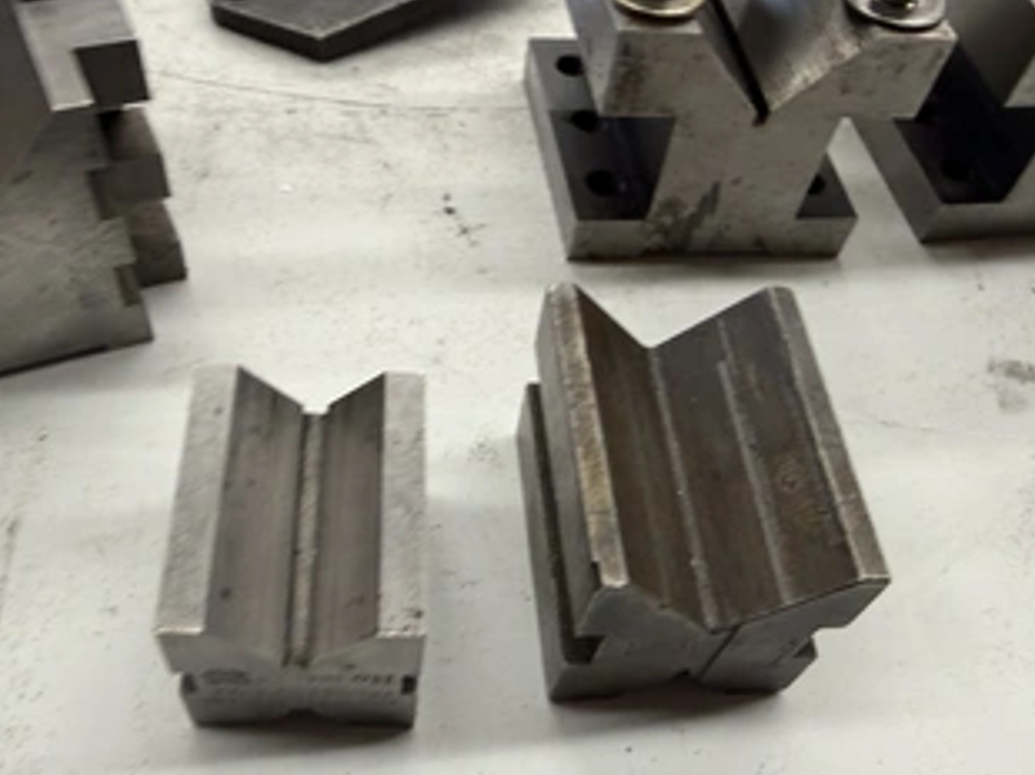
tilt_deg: -56.5
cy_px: 498
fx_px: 926
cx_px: 564
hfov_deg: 58.3
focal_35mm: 31
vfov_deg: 44.9
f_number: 2.2
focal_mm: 2.22
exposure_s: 1/60
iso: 160
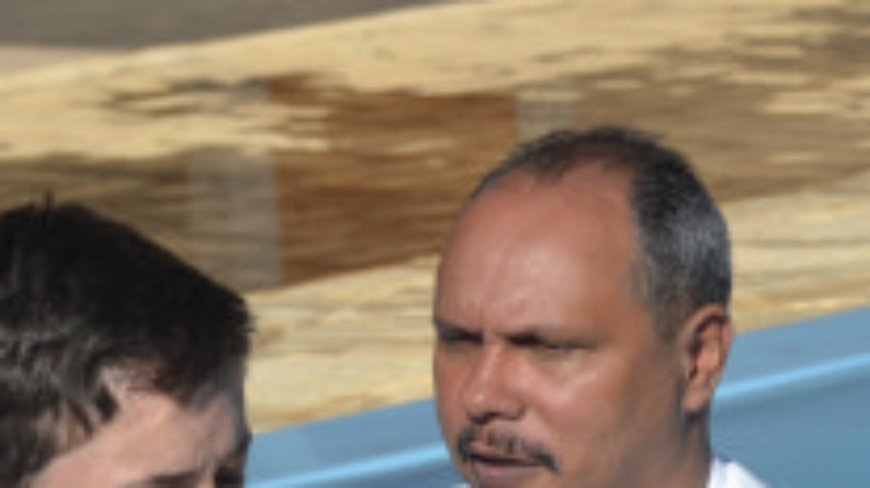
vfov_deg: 4.5
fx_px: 6131
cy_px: 595
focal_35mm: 266
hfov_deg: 8.1
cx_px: 403
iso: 100
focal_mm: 70
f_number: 6.3
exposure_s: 1/640
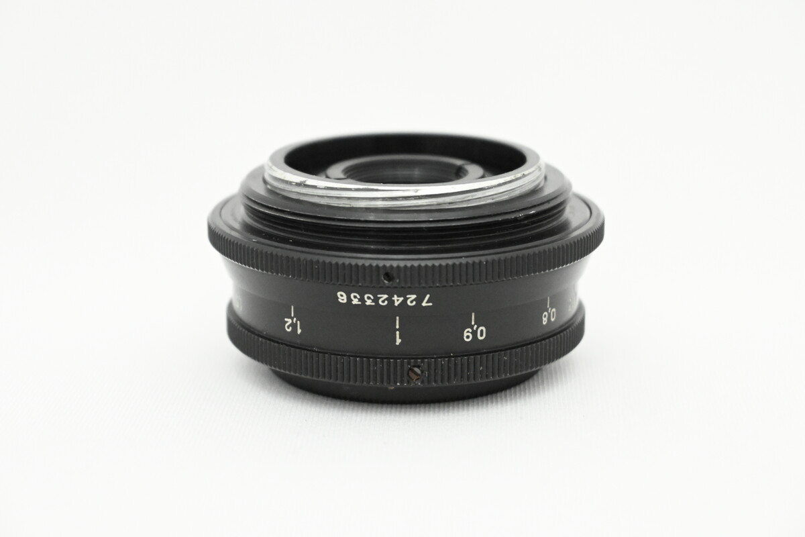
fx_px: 1677
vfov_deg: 18.2
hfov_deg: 27.0
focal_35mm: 75
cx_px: 402
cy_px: 268
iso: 6400
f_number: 6.3
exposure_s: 1/160
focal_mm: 50
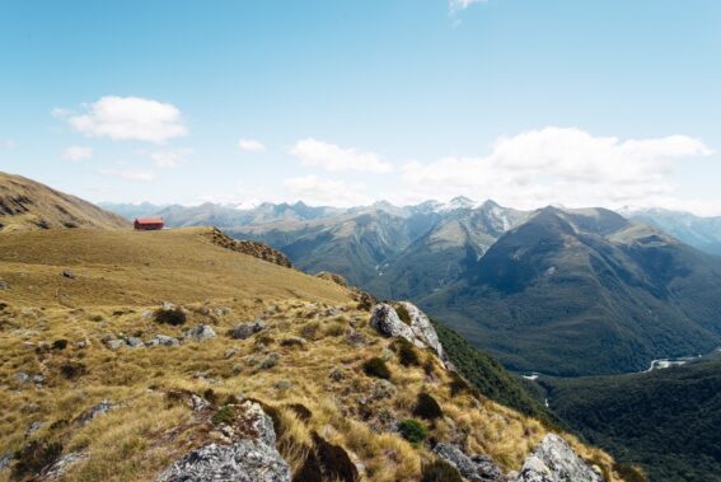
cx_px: 351
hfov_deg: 89.9
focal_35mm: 18
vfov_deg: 67.5
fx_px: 361
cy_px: 246
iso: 320
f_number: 9.5
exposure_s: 1/750
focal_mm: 17
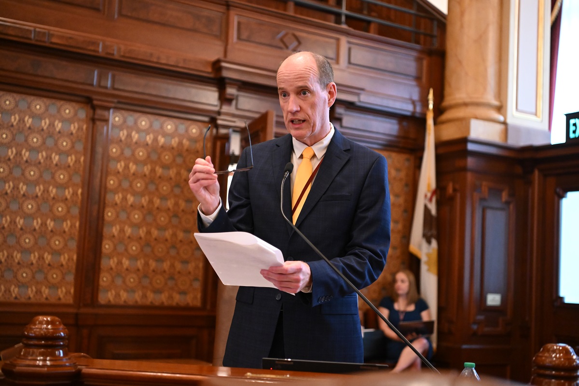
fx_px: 804
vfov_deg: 27.0
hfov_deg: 39.6
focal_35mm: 50
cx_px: 290
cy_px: 193
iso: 6400
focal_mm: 50
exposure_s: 1/400
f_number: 2.8
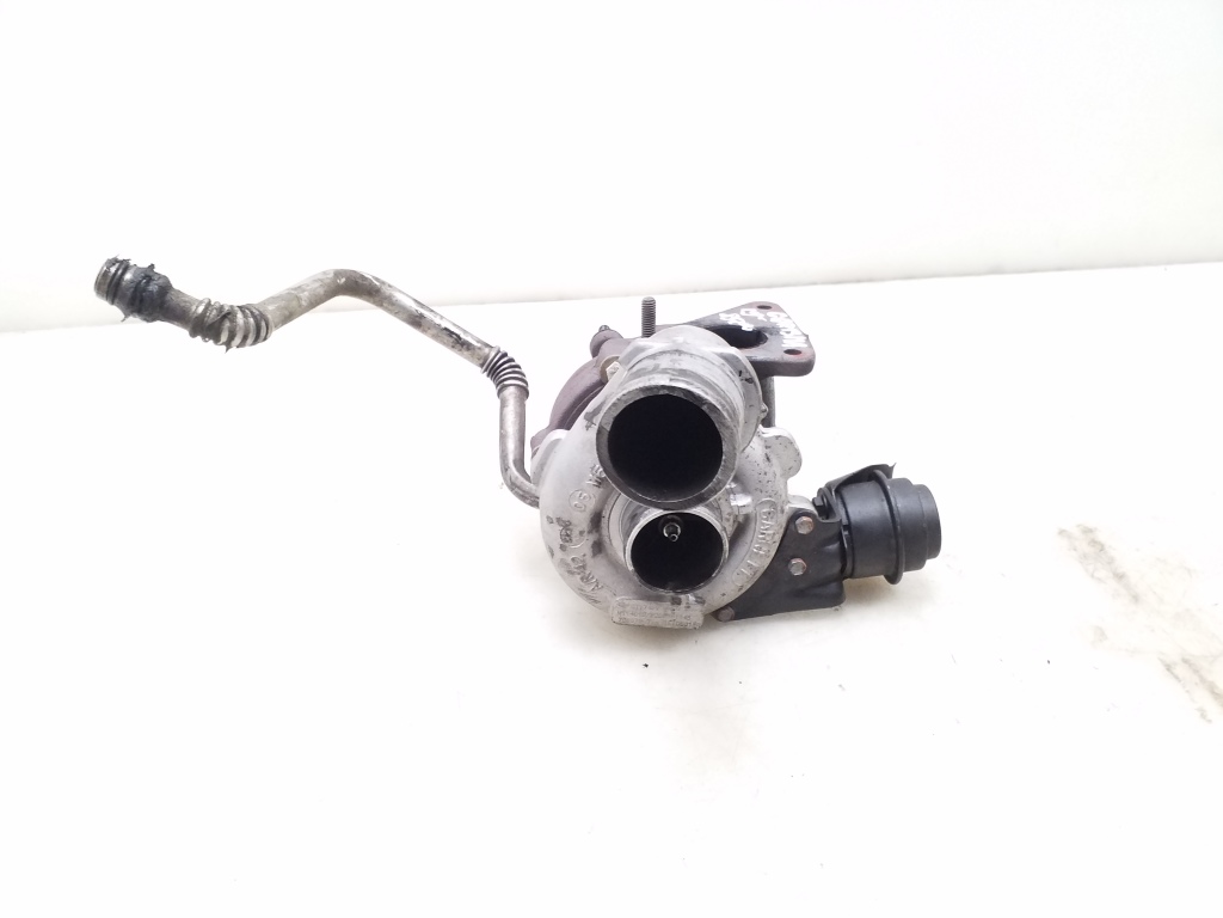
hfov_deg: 65.3
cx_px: 612
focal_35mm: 27
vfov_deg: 51.4
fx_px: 954
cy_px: 459
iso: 200
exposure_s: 1/33
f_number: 1.9
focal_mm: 3.6
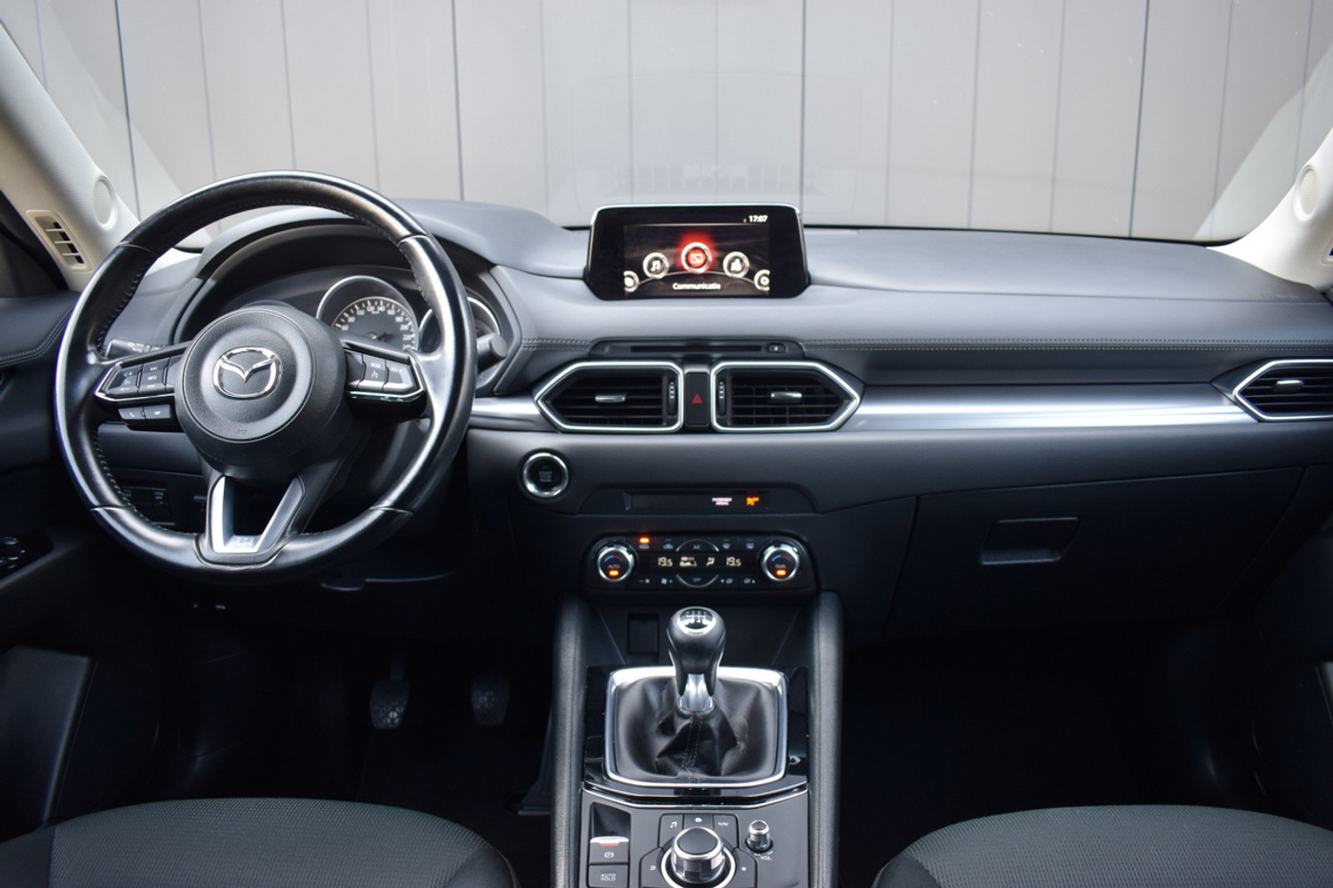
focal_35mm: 27
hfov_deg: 67.4
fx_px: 1000
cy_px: 444
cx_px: 666
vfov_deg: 47.9
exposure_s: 1/60
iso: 640
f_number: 4
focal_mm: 18
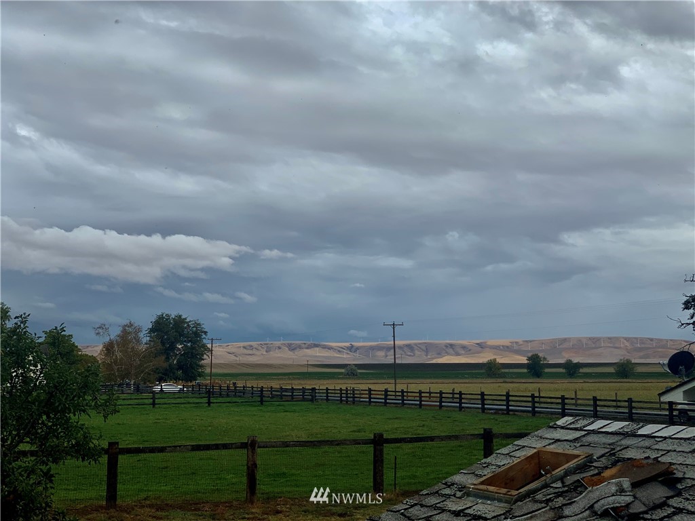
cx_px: 348
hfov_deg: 36.8
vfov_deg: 28.0
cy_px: 260
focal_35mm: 52
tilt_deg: +7.1
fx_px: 1044
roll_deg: -0.4
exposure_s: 1/1065
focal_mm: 6
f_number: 2.4
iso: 16
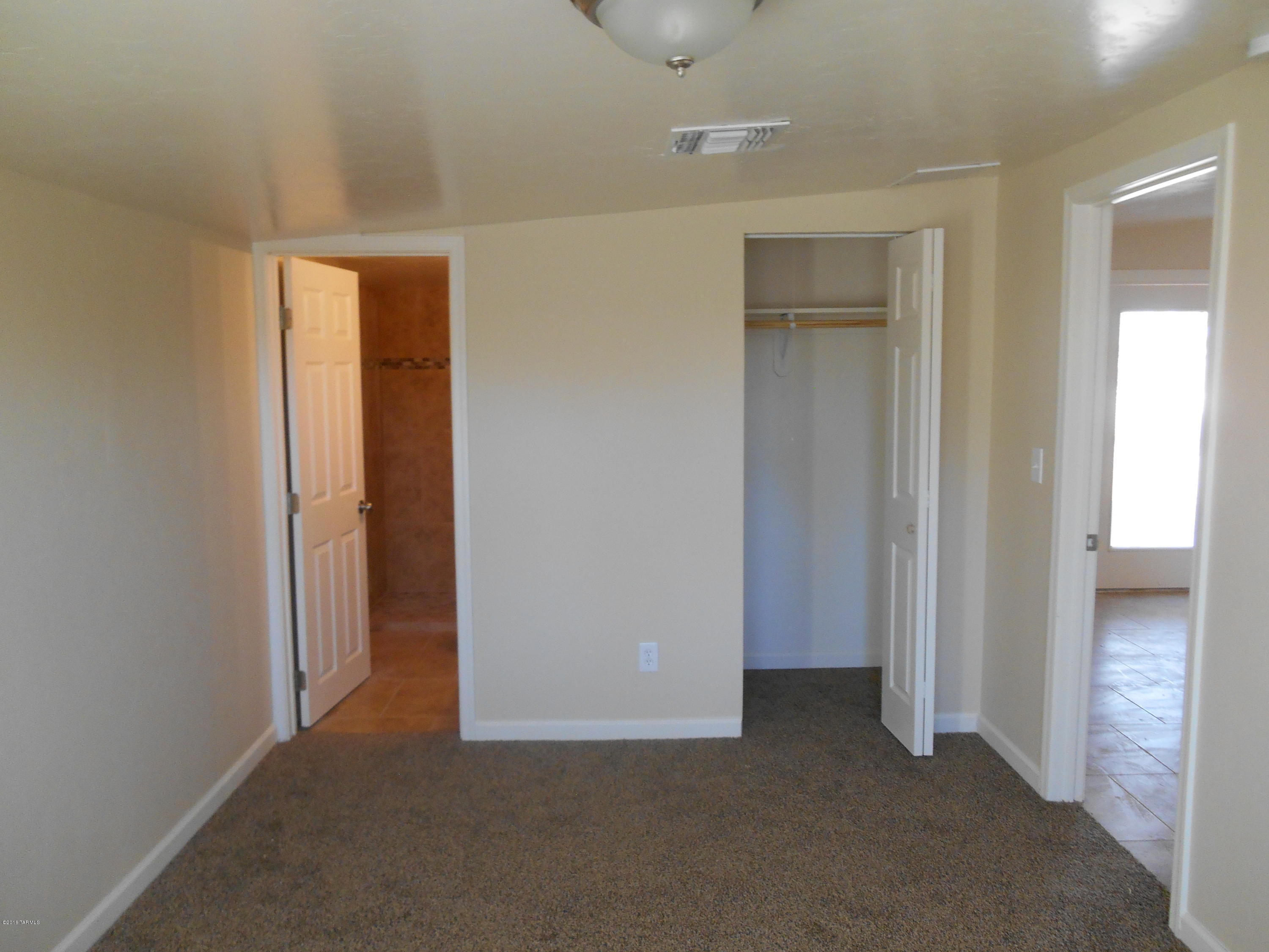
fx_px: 953
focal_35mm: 26
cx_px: 634
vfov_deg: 53.1
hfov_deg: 67.3
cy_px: 476
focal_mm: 4.7
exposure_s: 1/30
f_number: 3.4
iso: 250
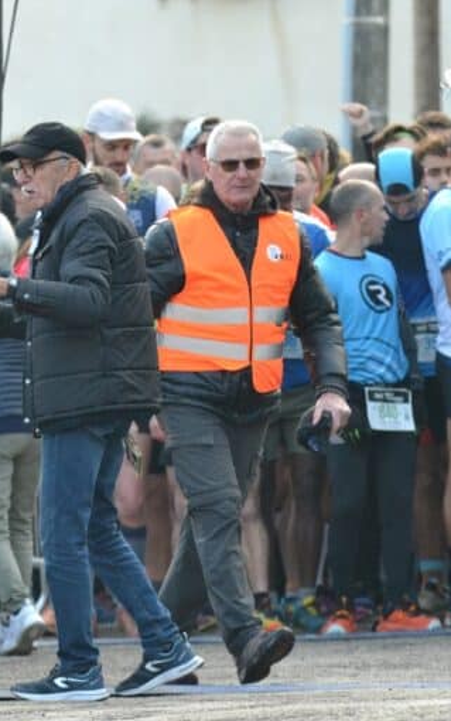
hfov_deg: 2.2
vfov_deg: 3.5
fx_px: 11773
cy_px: 360
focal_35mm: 599
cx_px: 21
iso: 1800
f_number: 5.6
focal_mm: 260
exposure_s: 1/500
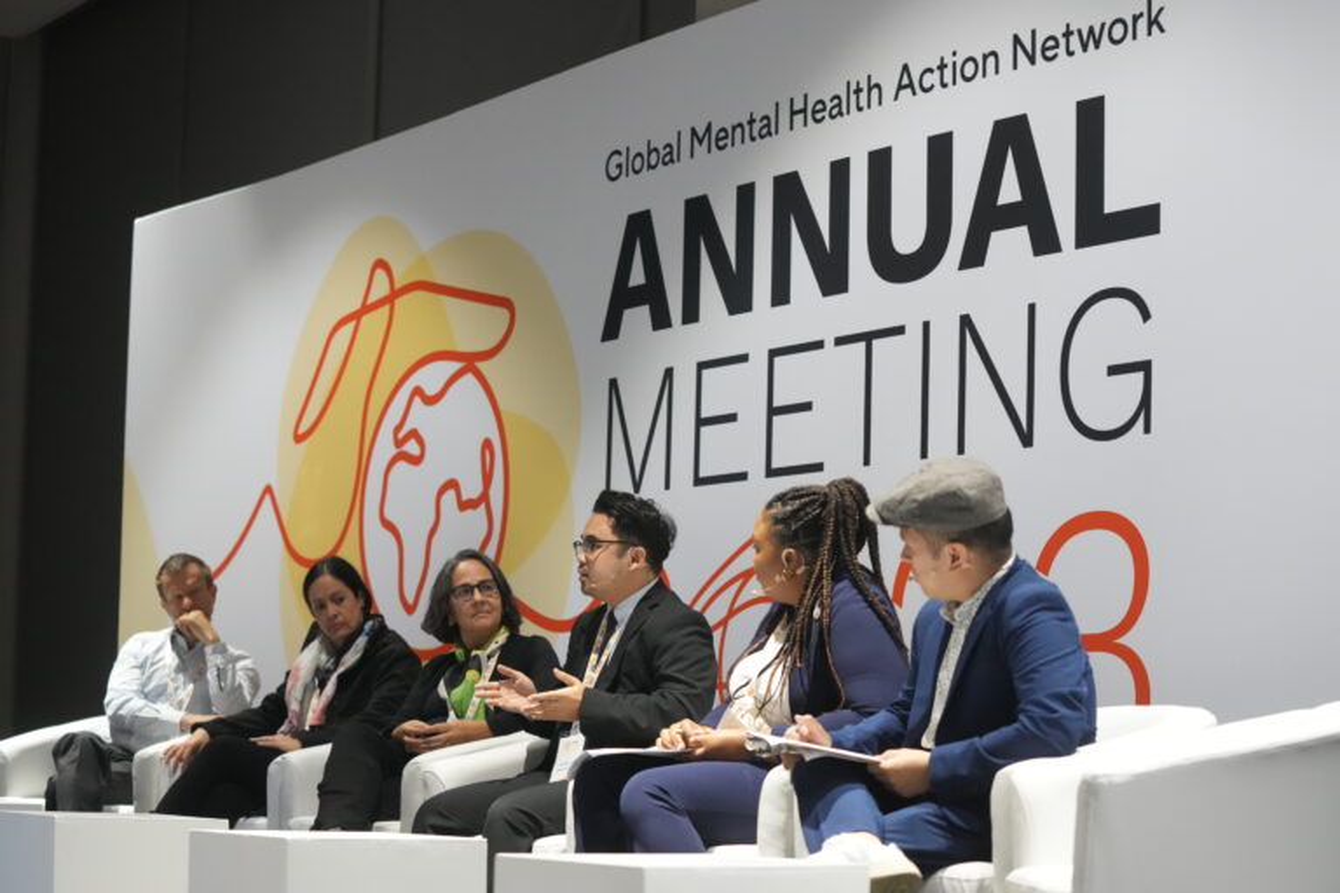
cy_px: 446
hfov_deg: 28.8
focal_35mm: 70
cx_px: 670
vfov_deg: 19.5
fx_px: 2605
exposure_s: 1/250
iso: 8000
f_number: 2.8
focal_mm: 70
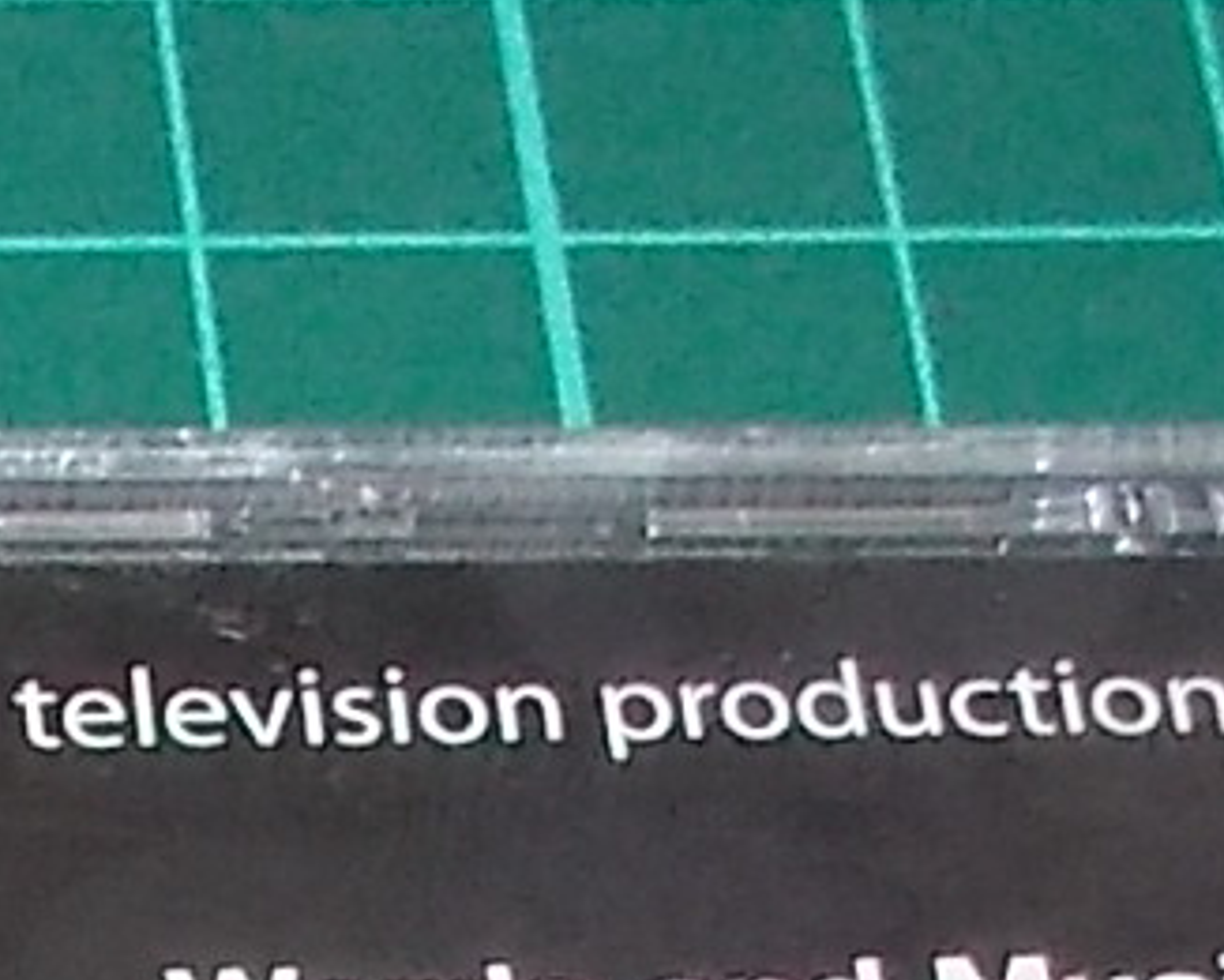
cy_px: 3004
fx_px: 7139
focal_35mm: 197
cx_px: -916
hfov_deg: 9.4
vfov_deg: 7.0
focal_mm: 4.1
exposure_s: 1/30
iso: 200
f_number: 3.3
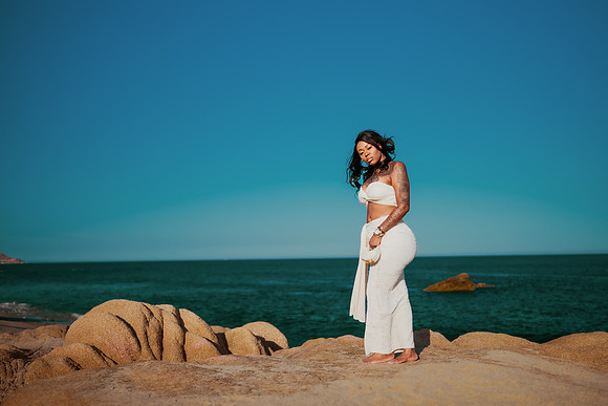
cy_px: 203
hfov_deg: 54.4
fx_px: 591
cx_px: 304
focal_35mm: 35
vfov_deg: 37.9
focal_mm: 35
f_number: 1.8
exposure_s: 1/8000
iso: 50
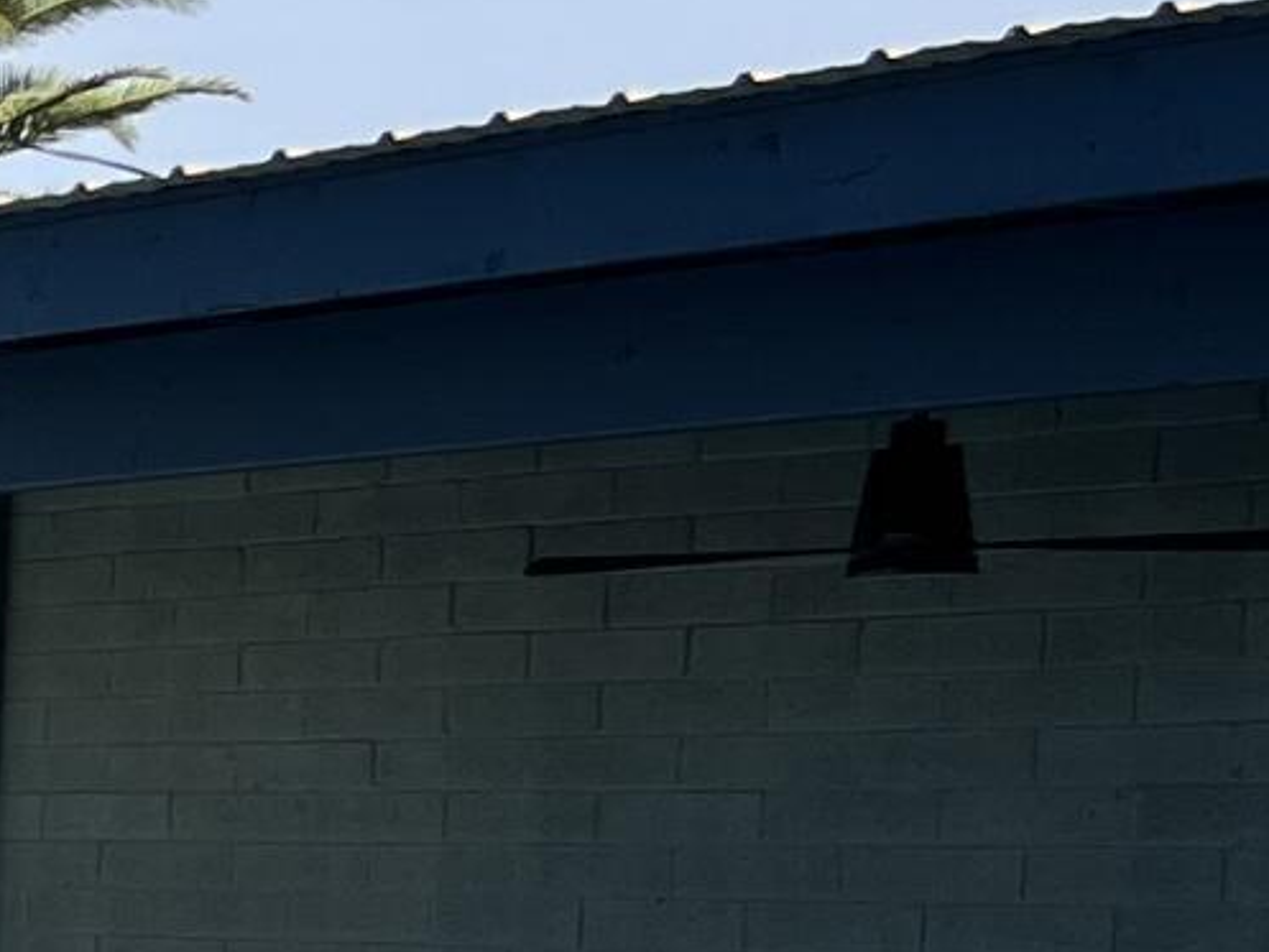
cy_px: 1506
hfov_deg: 10.7
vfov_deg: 9.2
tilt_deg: -7.5
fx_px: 5757
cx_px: -1836
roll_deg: +0.7
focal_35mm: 157
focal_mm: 5.1
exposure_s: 1/3745
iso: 50
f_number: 1.6
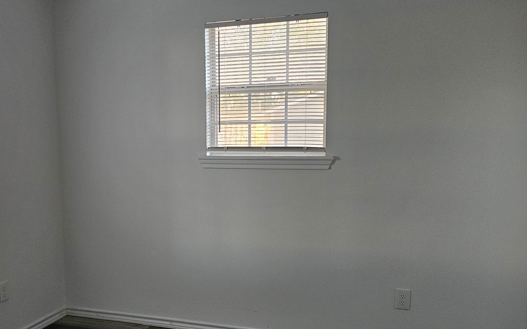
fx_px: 589
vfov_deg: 31.2
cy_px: 196
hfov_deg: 47.7
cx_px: 190
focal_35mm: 41
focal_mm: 6.3
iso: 800
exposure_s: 1/120
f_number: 1.7
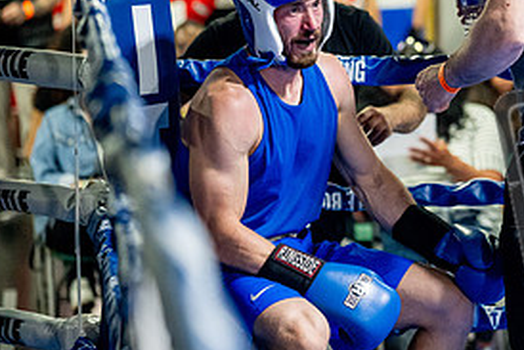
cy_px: 125
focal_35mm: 165
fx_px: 2403
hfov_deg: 12.3
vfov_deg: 8.3
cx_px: 499
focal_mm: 78
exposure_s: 1/1000
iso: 6400
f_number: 2
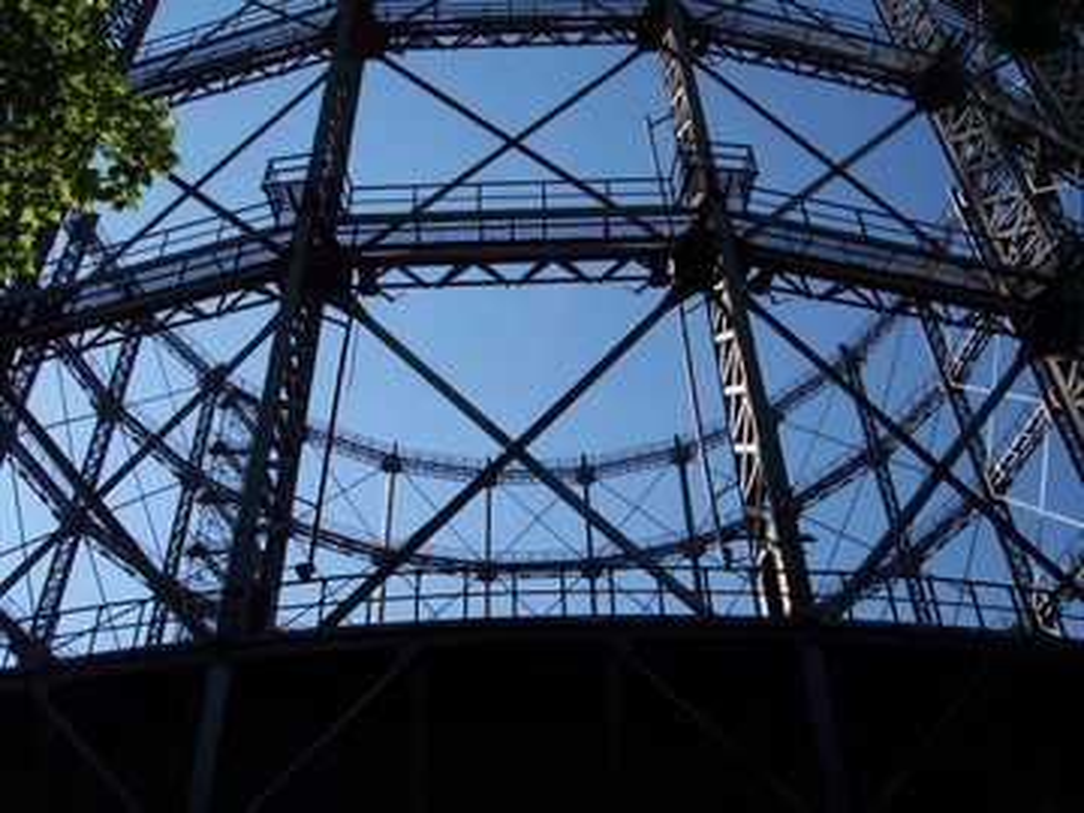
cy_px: 406
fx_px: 1190
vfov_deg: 37.7
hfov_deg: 49.0
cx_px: 542
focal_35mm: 38
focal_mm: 8
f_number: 4.8
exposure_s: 1/1000
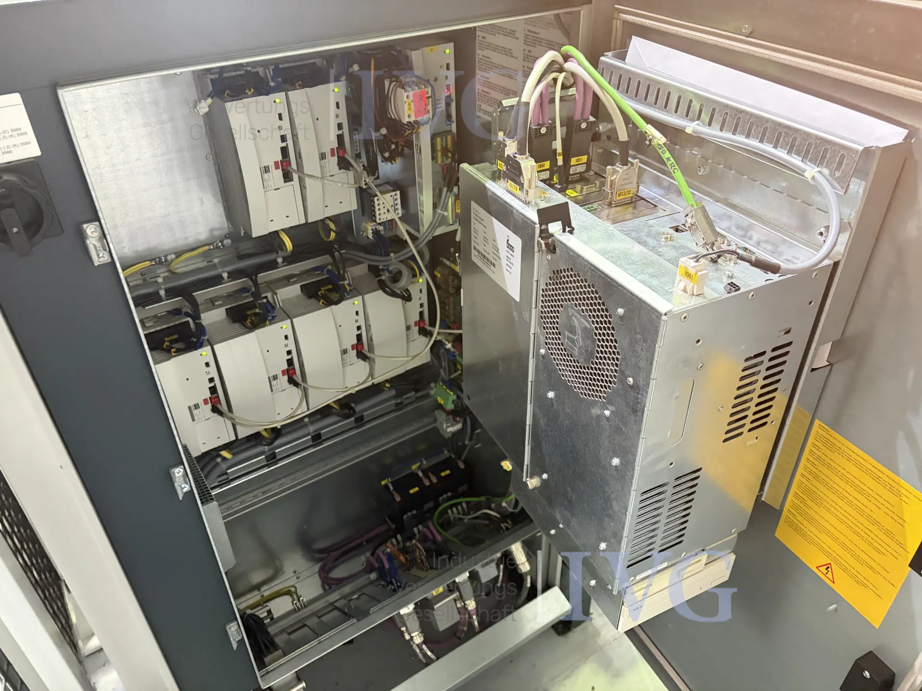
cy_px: 346
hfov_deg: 67.3
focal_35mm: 26
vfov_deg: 53.1
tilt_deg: -36.2
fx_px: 693
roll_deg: +1.7
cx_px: 461
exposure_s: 1/25
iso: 800
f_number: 1.6
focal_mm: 5.96
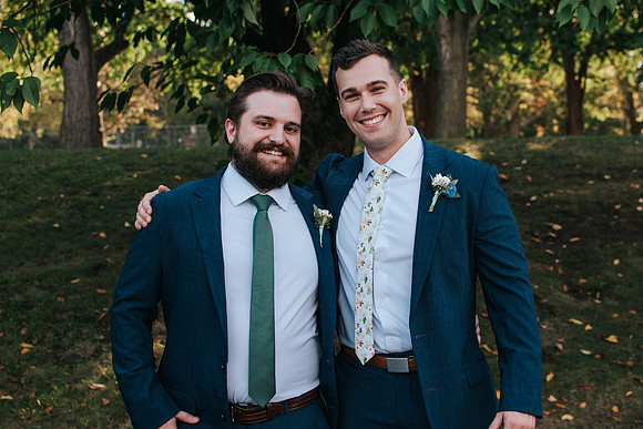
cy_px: 214
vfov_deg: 22.1
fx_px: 1096
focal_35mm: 61
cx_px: 370
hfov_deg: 32.6
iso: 100
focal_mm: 35
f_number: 3.5
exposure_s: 1/250
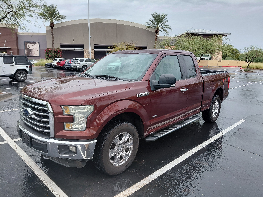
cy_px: 98
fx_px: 190
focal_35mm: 25
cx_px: 132
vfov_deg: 54.9
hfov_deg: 69.4
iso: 50
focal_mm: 4.69
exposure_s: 1/318
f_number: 1.8
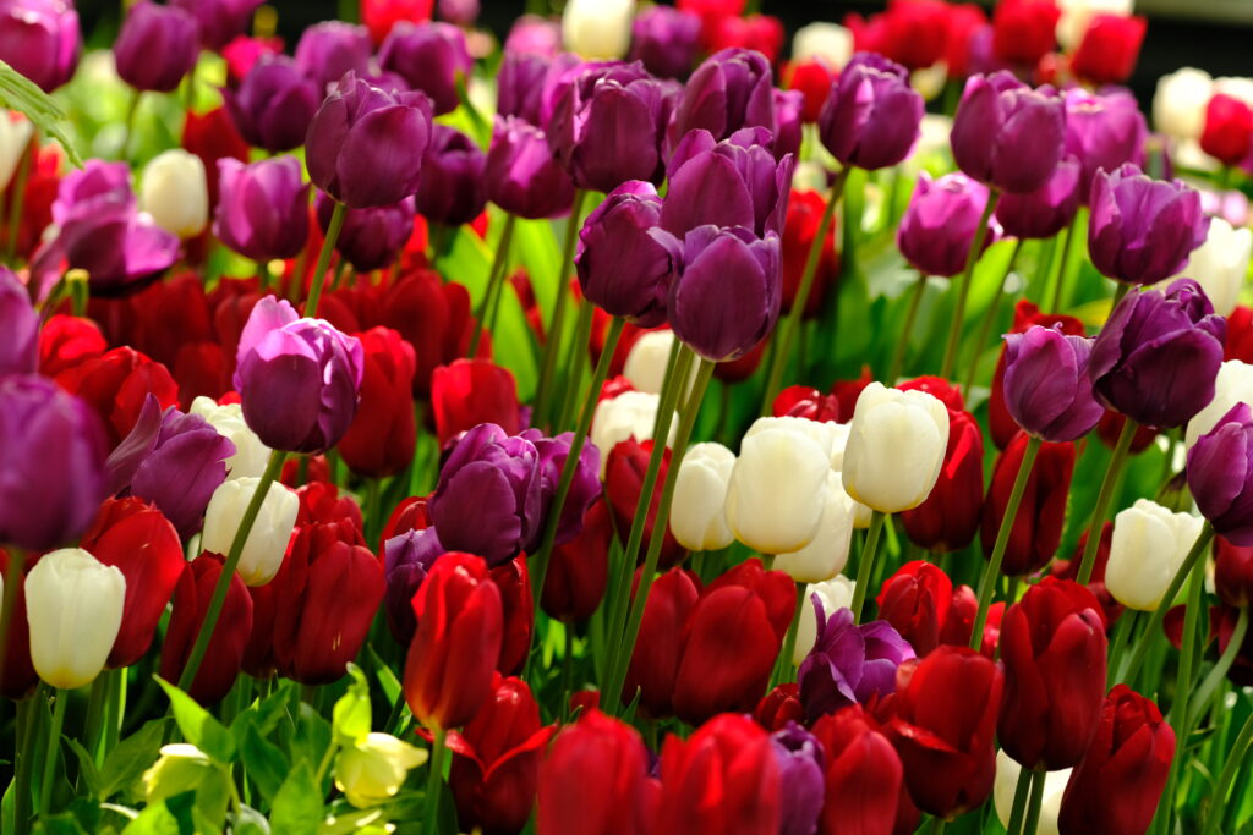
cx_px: 626
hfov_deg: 15.2
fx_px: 4699
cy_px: 418
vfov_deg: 10.2
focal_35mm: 135
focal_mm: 90
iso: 200
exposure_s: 1/400
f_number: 4
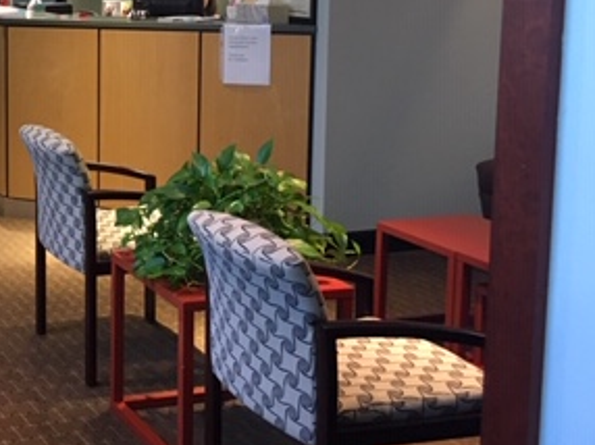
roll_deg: +0.6
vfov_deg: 22.3
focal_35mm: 65
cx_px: -50
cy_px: 96
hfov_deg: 27.5
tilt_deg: -7.9
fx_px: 1116
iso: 200
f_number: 2.2
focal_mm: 4.15
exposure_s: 1/30
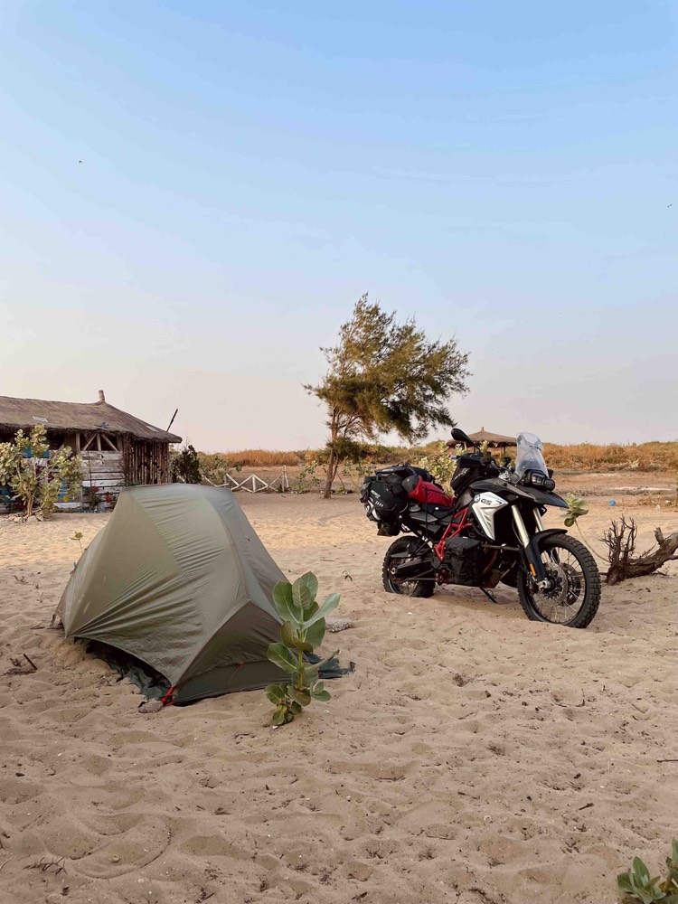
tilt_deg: +2.8
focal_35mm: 26
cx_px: 339
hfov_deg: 53.1
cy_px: 452
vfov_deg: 67.3
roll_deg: +0.9
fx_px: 679
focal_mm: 4.2
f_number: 1.6
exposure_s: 1/790
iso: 32
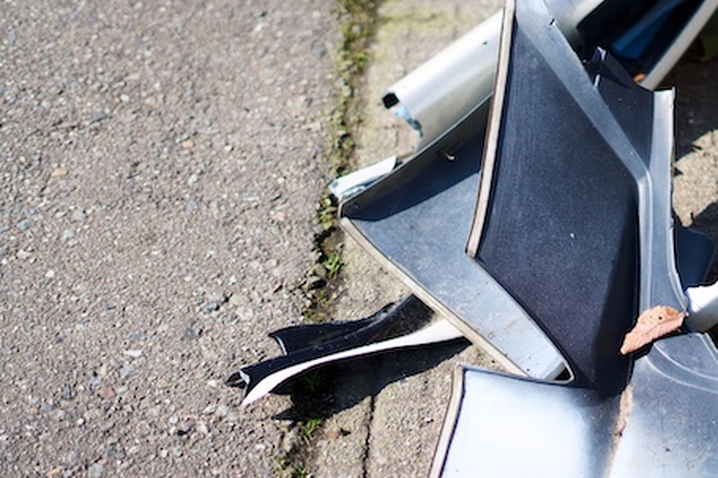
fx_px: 1754
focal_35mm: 88
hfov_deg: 22.8
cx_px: 585
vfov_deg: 15.5
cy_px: 286
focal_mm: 50
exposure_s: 1/2500
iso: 200
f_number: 1.8
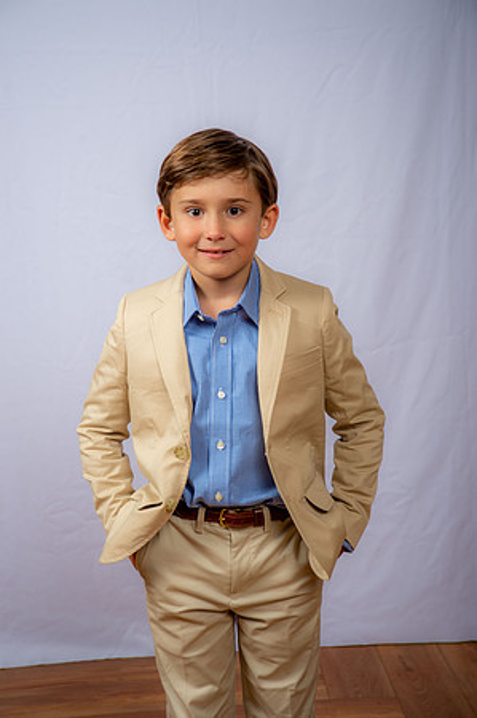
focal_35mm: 66
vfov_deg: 30.5
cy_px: 359
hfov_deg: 20.6
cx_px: 238
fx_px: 1315
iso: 250
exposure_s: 1/160
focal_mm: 66
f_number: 6.3
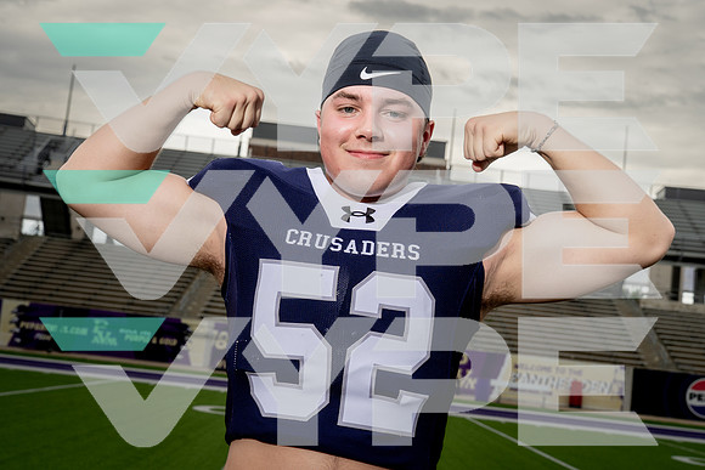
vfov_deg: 28.1
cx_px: 352
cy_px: 235
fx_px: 940
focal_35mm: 48
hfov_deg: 41.1
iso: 250
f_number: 8
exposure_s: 1/250
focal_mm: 48
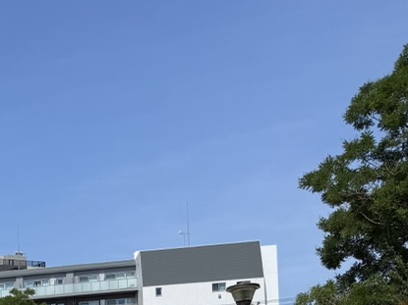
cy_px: 460
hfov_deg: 22.0
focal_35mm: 74
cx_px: -197
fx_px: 872
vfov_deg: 17.8
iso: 80
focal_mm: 6.76
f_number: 1.78
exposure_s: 1/5319
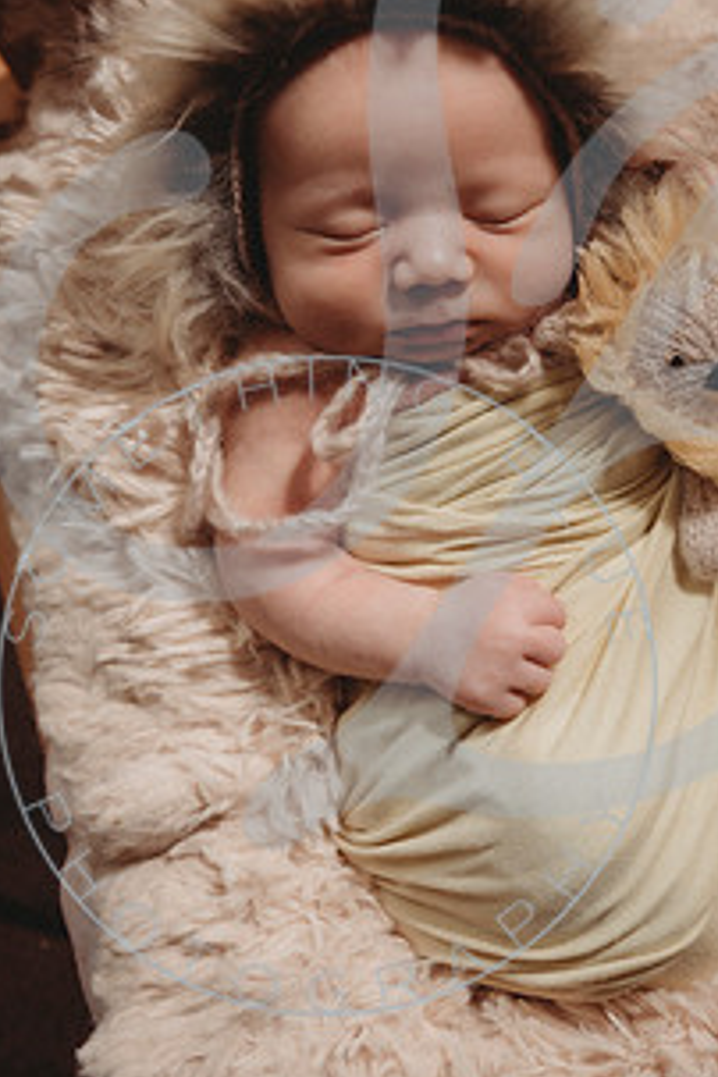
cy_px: 416
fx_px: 1556
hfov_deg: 25.8
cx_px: 487
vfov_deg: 38.0
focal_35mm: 52
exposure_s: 1/125
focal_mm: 35
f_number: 2.8
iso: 100
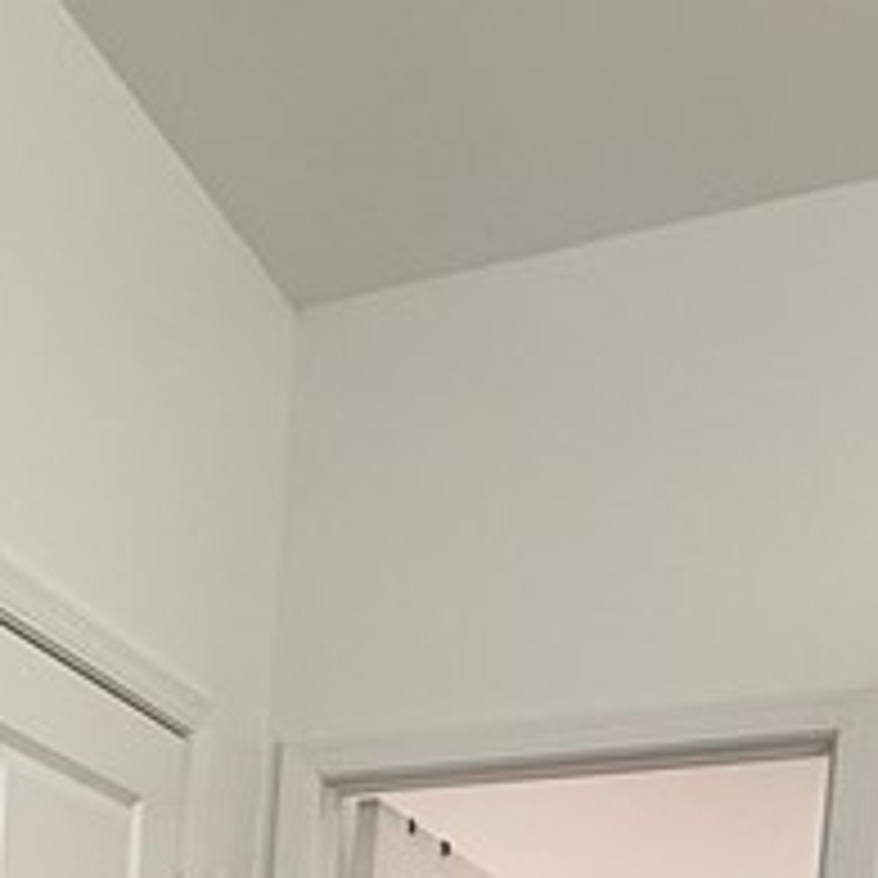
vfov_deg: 21.3
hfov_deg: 24.4
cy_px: 1400
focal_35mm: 65
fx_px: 1865
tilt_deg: -5.6
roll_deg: -2.9
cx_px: -126
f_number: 2.2
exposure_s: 1/120
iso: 250
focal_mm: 2.22
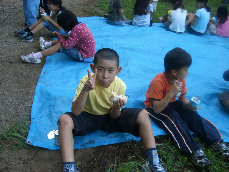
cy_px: 86
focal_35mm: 38
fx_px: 251
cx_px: 114
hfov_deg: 49.0
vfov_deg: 37.7
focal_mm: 6.2
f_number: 2.7
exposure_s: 1/200
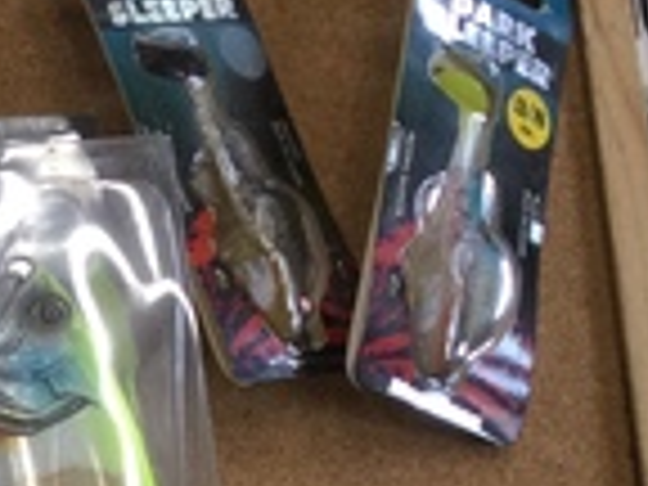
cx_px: -585
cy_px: 693
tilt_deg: -75.6
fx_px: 2415
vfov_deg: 11.1
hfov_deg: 13.4
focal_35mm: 129
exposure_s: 1/40
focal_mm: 3.3
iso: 25
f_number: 2.4
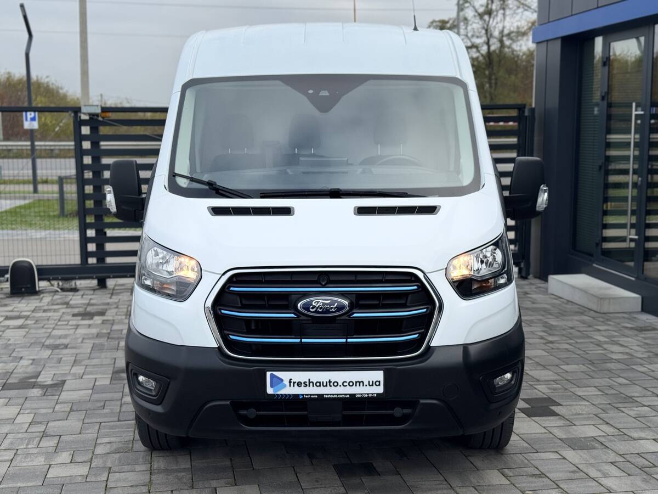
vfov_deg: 30.3
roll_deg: +0.4
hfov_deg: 39.7
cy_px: 247
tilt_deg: -8.0
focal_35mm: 48
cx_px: 329
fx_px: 912
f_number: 1.78
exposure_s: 1/2110
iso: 64
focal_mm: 6.76
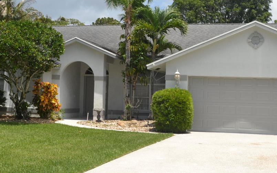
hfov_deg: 30.6
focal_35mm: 67
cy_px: 69
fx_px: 506
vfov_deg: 19.4
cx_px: 127
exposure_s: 1/200
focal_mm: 22
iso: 100
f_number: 10
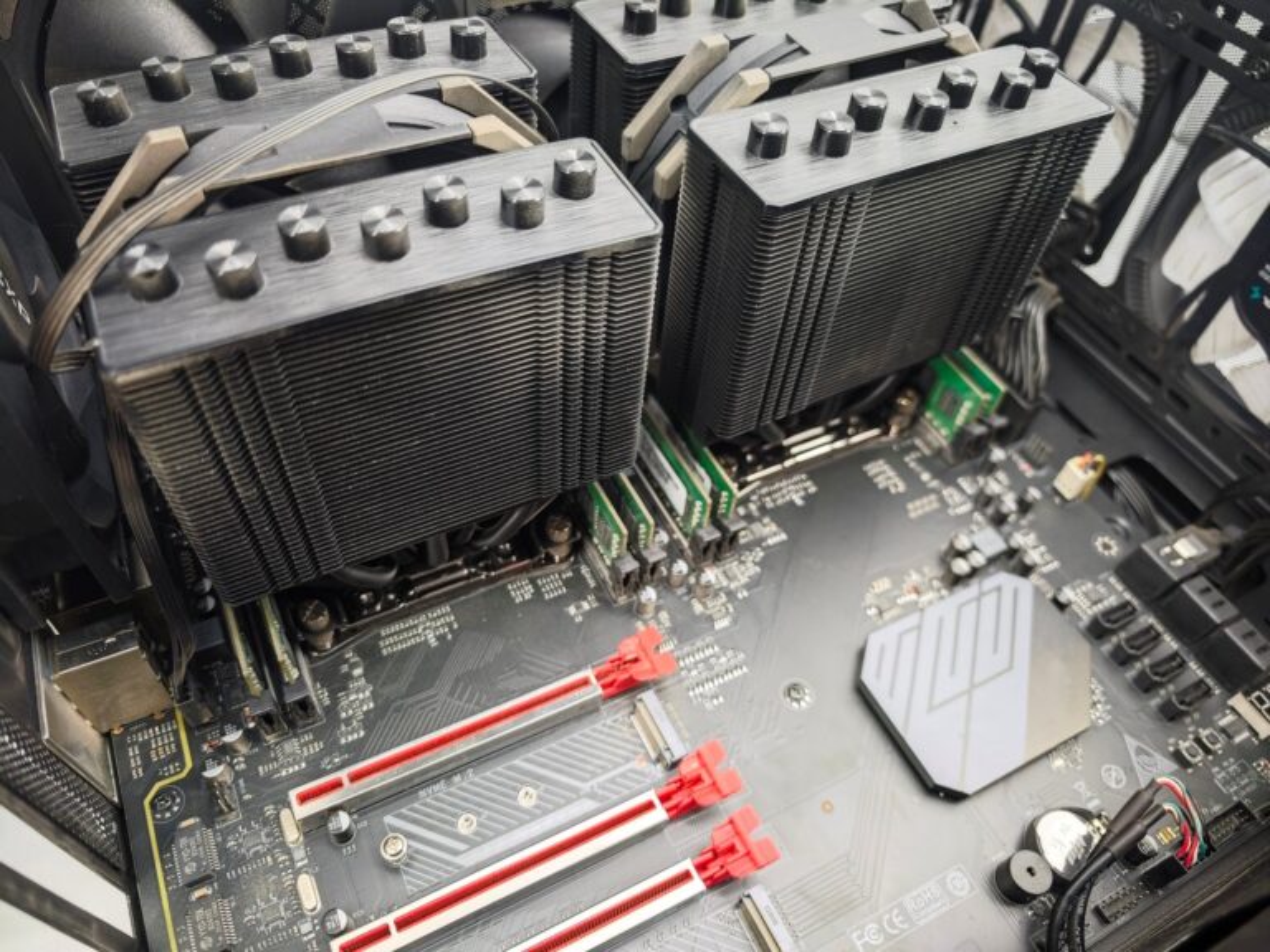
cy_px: 476
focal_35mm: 23
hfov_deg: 73.9
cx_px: 635
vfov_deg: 58.9
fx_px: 844
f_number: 2
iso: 640
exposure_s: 1/31.8
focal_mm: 8.72
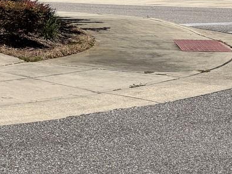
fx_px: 650
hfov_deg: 17.5
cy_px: -98
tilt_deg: +7.1
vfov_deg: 14.1
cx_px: -145
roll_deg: +1.3
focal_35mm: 97
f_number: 1.78
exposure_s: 1/7353
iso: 80
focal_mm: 6.76
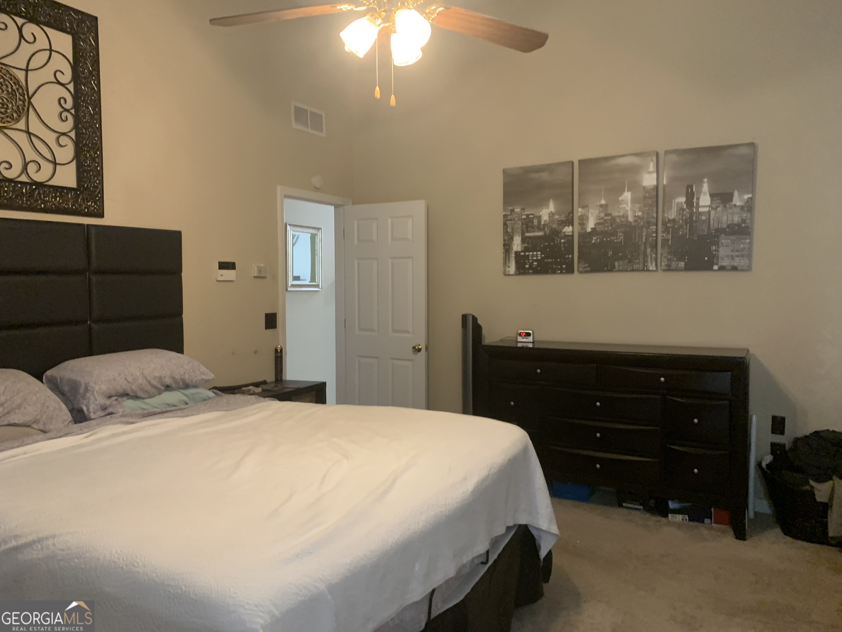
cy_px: 316
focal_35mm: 26
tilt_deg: -1.4
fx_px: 632
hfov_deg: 67.3
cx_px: 421
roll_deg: -0.4
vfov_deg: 53.1
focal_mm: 4.25
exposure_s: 1/40
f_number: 1.8
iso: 320
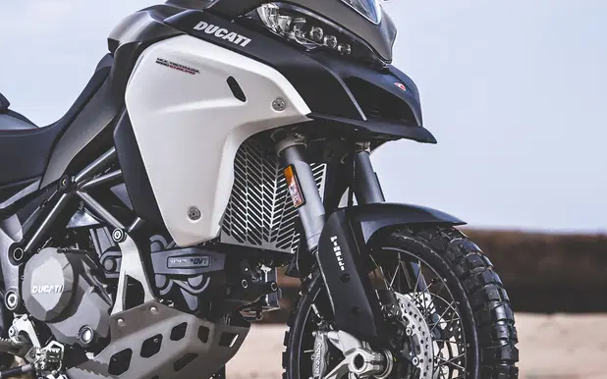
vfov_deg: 4.9
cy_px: 157
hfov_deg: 7.9
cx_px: 196
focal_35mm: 267
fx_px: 4416
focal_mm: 135
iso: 50
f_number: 5.6
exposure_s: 1/250
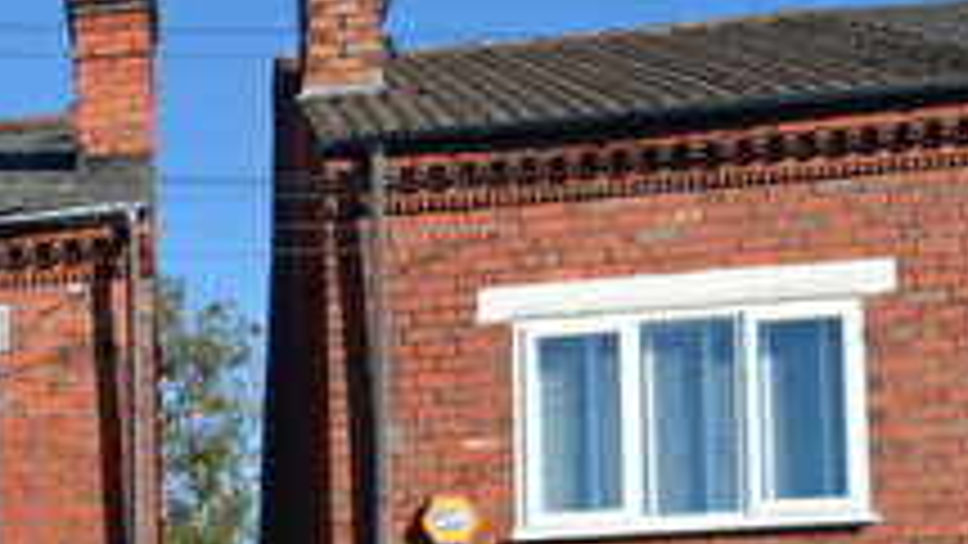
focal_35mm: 82
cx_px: -311
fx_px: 2105
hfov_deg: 22.9
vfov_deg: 13.7
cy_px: 854
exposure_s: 1/250
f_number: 7.1
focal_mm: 16
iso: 100
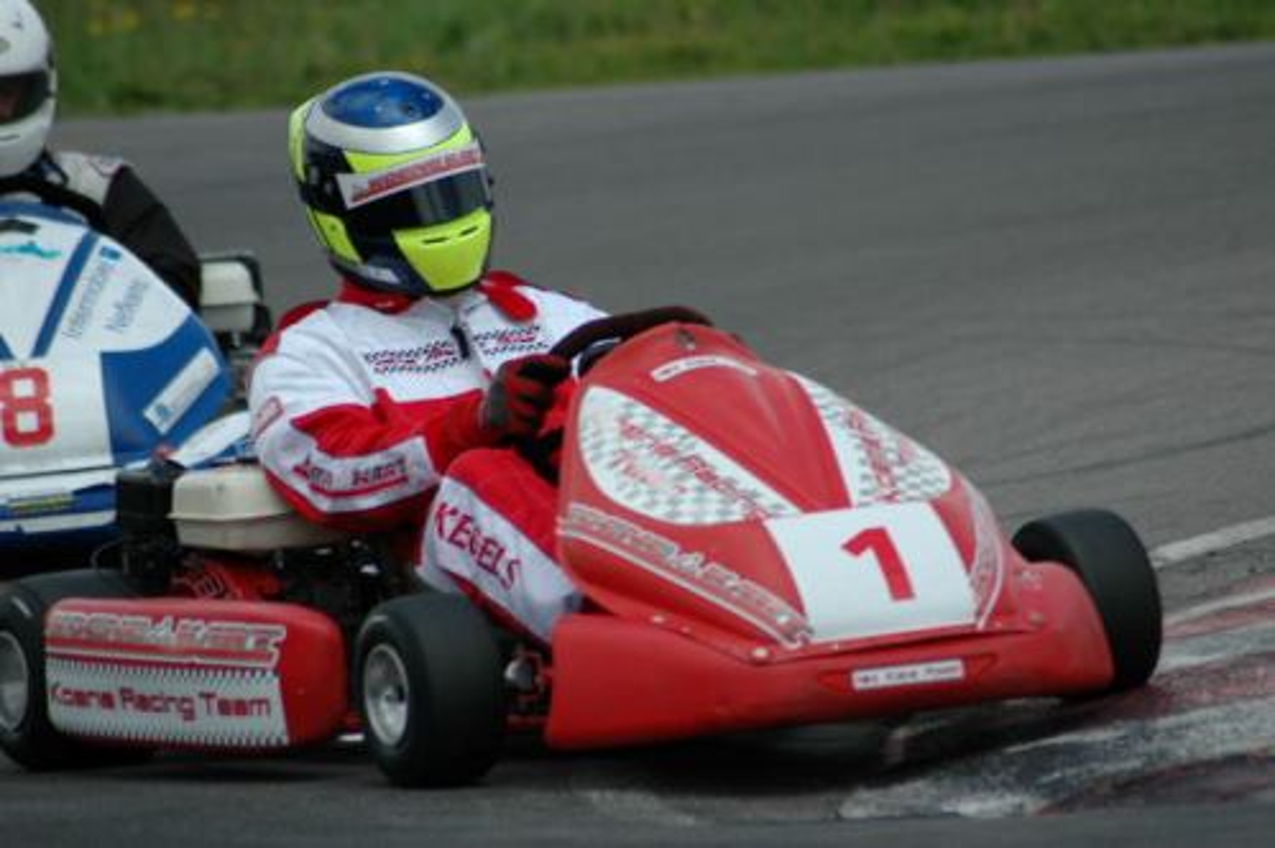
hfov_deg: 4.6
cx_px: 638
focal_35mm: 450
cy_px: 424
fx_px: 15926
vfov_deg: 3.1
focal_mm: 300
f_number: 5.6
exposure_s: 1/800
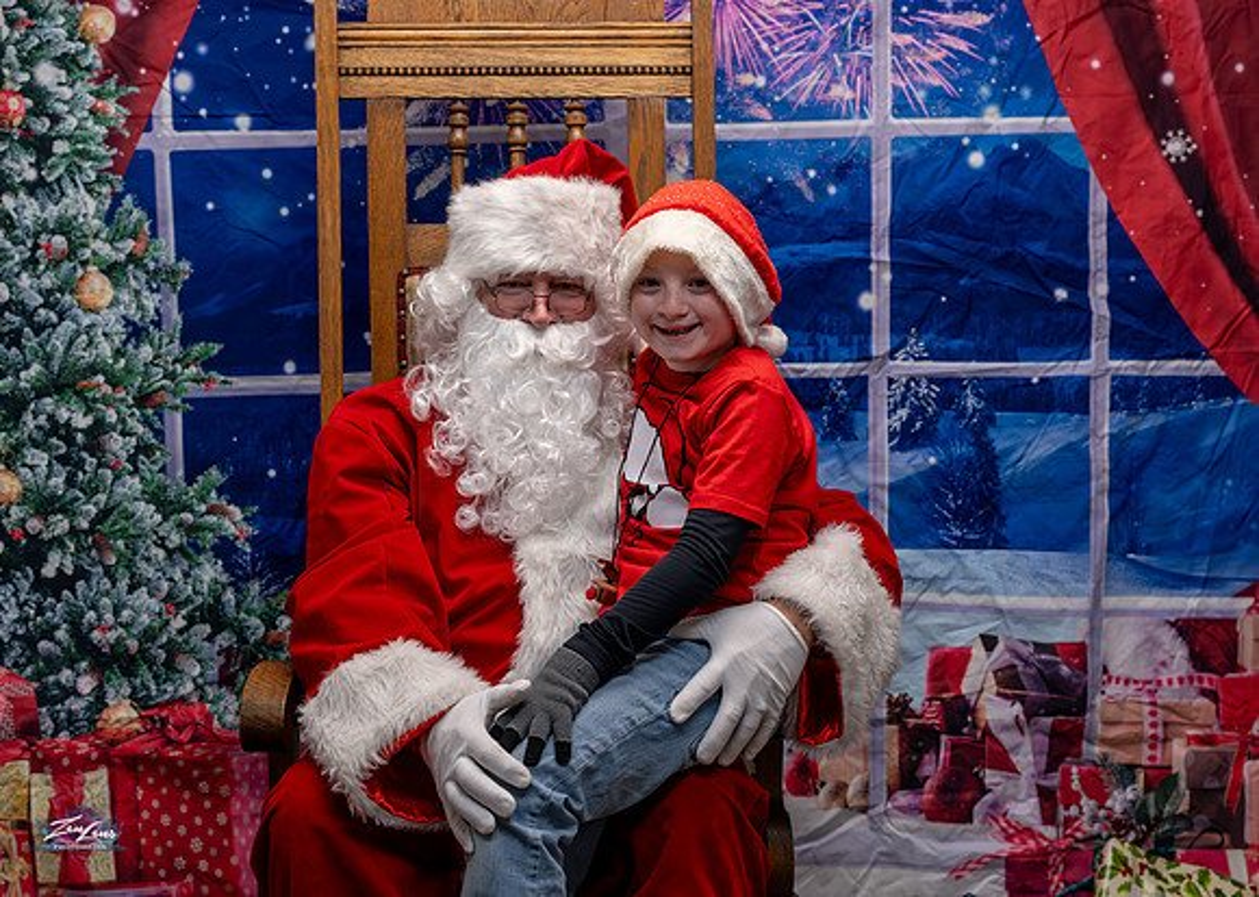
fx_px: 2052
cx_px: 634
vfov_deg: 24.6
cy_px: 425
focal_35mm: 57
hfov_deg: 34.1
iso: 2500
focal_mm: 49
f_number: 4.5
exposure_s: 1/400
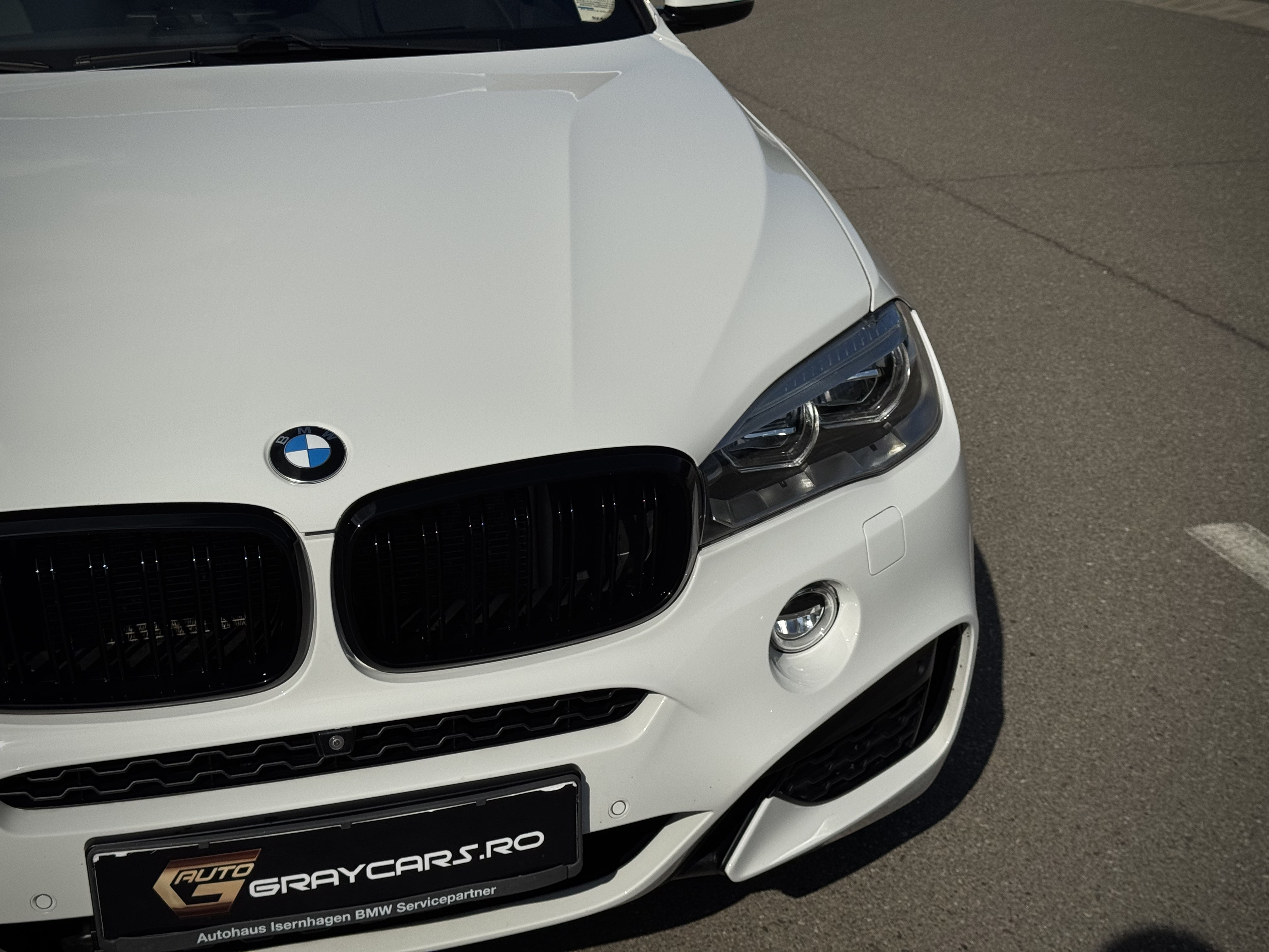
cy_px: 476
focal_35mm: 48
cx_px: 634
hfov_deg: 39.7
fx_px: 1760
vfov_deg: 30.3
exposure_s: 1/20000
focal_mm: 6.76
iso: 64
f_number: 1.78
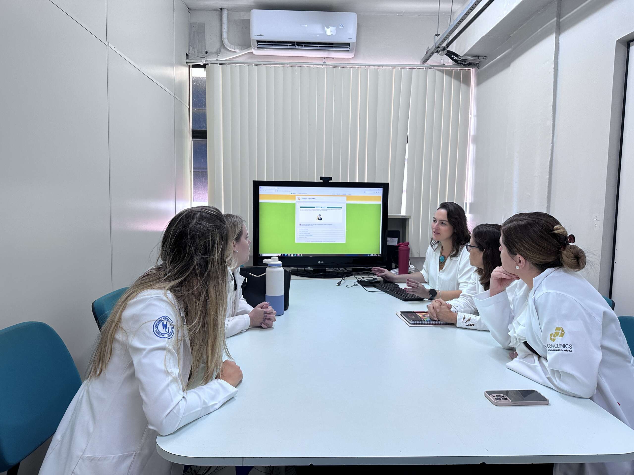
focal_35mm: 24
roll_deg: -0.7
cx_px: 317
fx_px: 440
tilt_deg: -6.0
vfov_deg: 56.8
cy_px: 238
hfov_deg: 71.6
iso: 160
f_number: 1.78
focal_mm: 6.86
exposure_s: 1/60
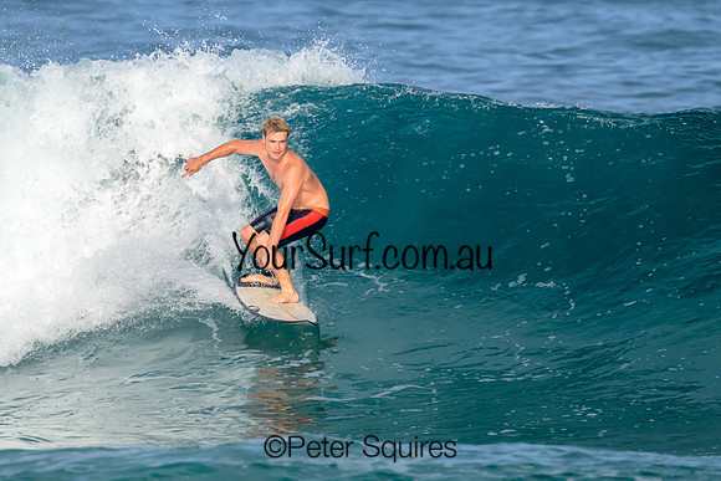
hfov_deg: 2.1
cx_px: 351
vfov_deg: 1.4
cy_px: 189
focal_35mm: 978
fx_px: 19585
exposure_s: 1/1600
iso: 800
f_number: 11
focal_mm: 700
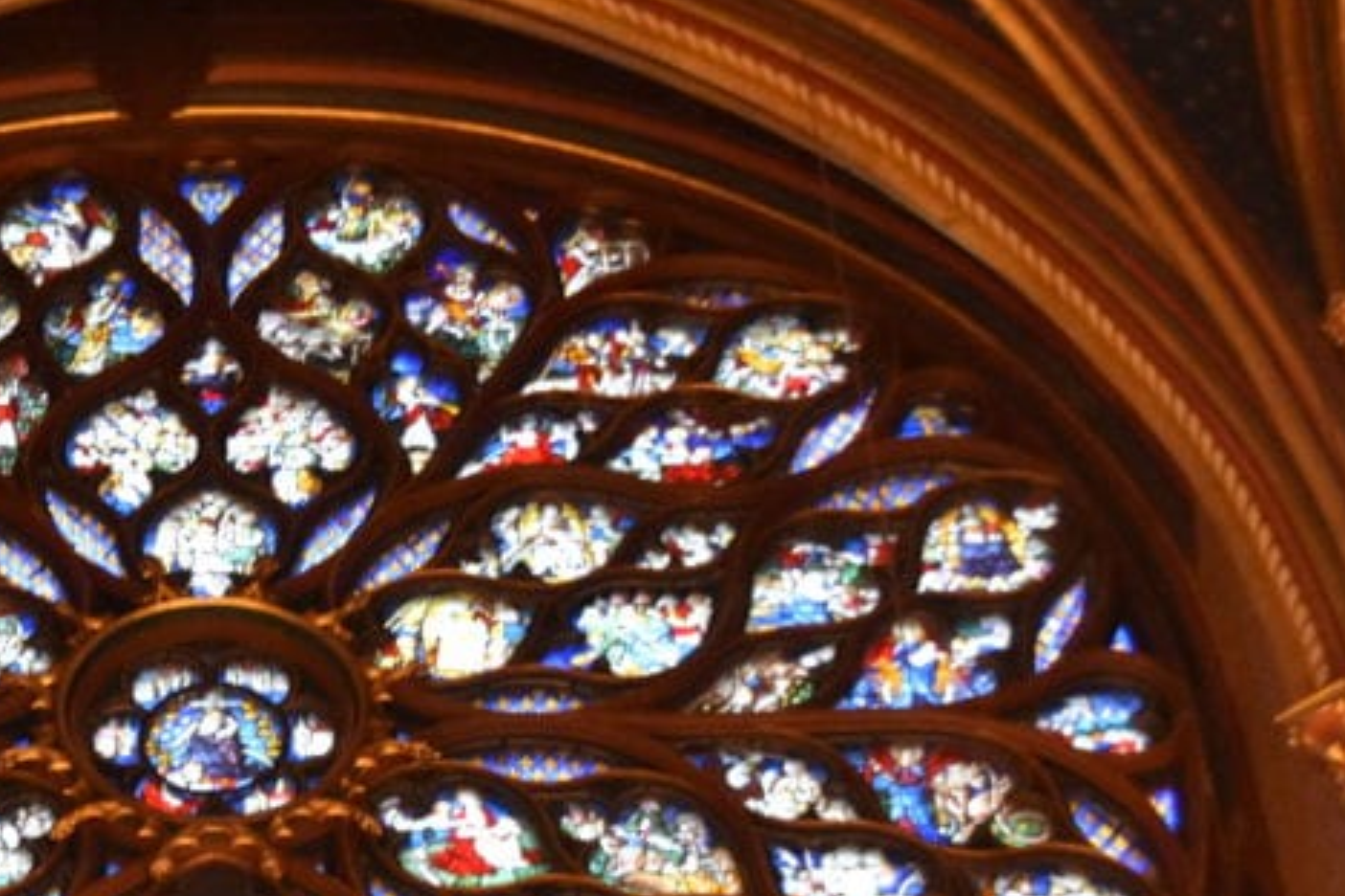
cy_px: 679
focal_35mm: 105
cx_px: 144
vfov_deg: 13.0
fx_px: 3923
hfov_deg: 19.1
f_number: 4.2
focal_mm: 32
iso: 2800
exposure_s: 1/50
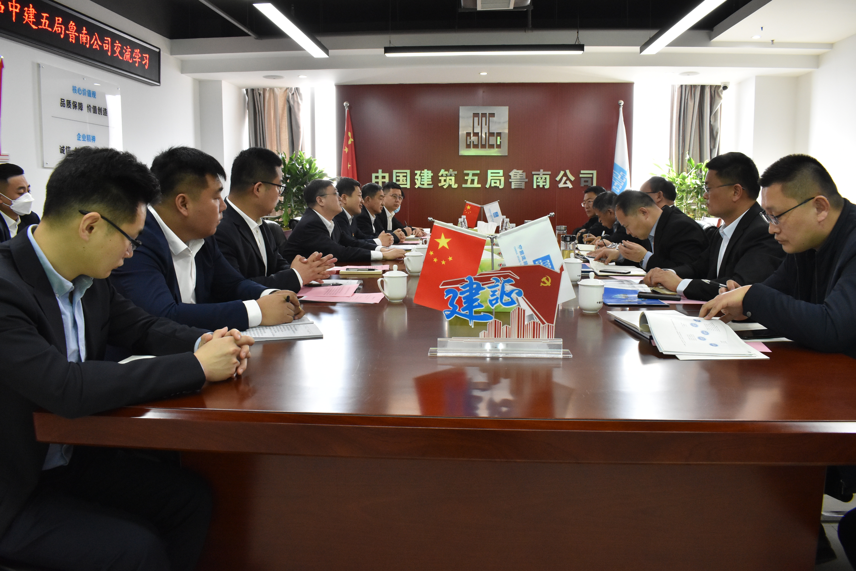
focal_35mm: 27
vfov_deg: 48.0
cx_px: 428
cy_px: 286
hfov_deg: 67.4
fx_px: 642
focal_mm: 18
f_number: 7.1
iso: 1600
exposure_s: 1/80
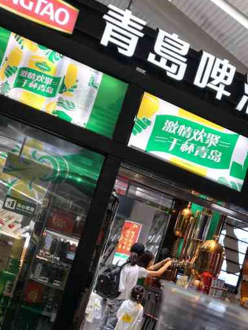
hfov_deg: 29.1
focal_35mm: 49
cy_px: 281
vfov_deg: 37.0
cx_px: 195
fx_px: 468
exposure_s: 1/50
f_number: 1.6
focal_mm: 3.95
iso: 64
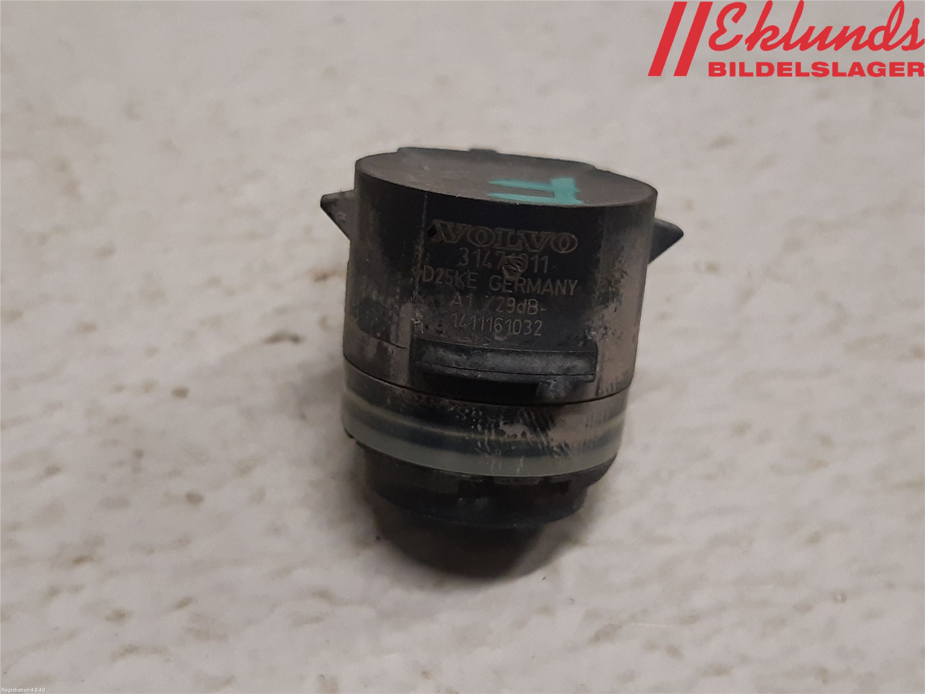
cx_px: 462
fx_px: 695
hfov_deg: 67.3
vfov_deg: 53.1
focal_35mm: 26
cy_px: 347
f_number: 1.7
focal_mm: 3.93
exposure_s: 1/50
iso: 160
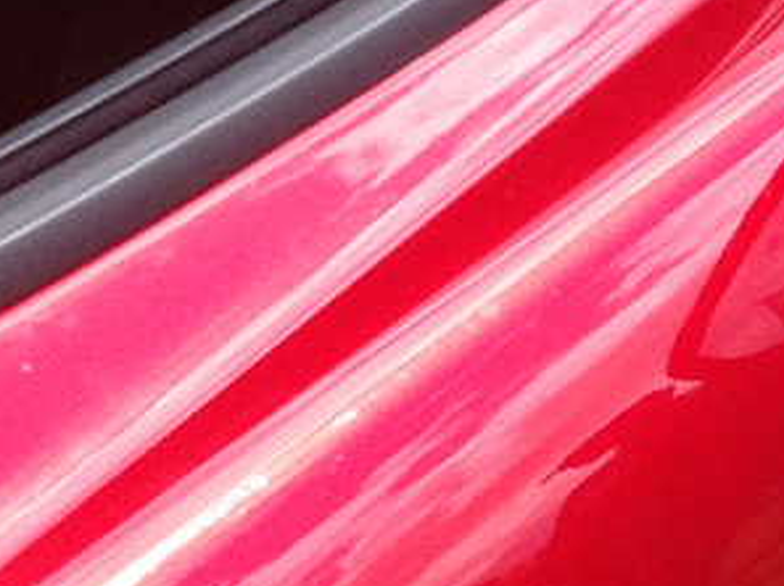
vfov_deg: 8.2
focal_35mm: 178
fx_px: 4027
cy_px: -201
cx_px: -404
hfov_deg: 10.7
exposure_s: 1/596
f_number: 2.4
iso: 50
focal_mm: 4.12
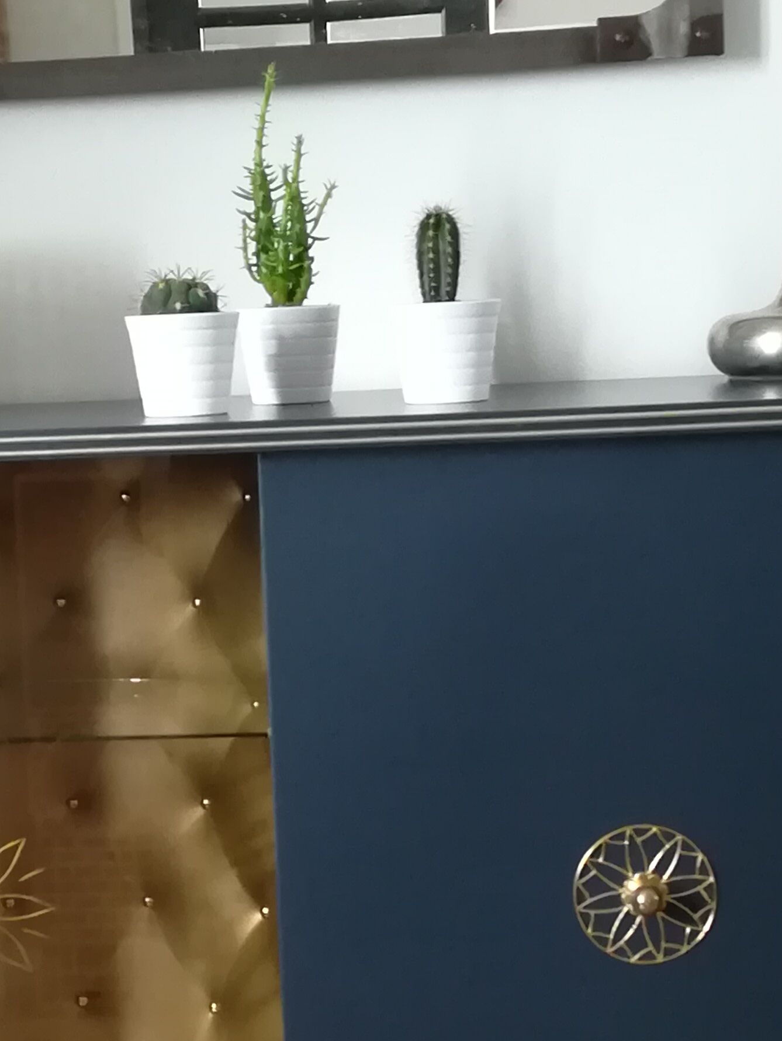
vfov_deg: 21.9
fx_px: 2680
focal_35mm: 89
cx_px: 234
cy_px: 662
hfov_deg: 16.5
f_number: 2.2
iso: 320
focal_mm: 3.83
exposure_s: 1/25
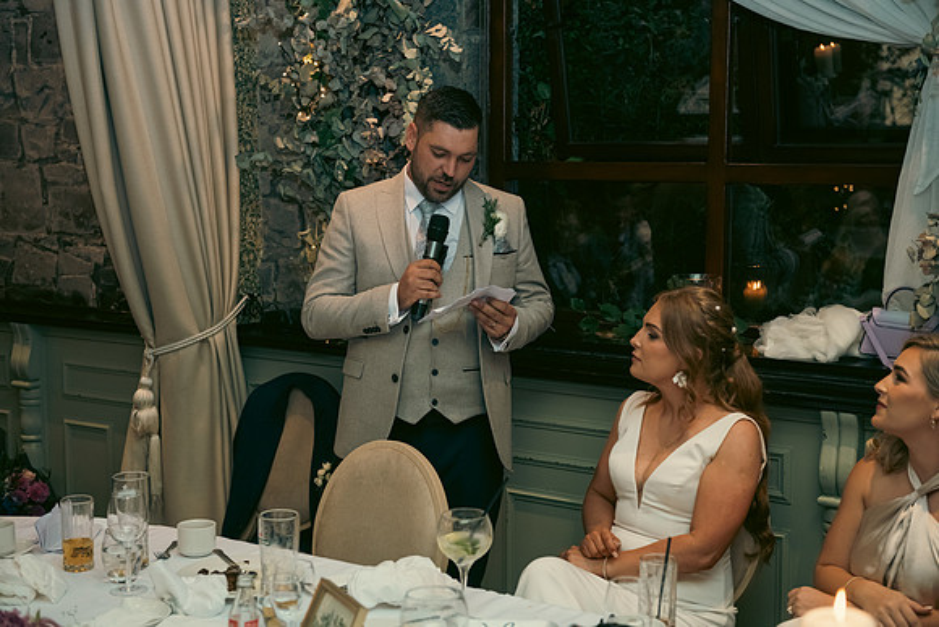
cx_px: 470
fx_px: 1435
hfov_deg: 36.2
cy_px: 314
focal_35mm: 55
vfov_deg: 24.6
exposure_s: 1/160
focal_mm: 55
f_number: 3.5
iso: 800
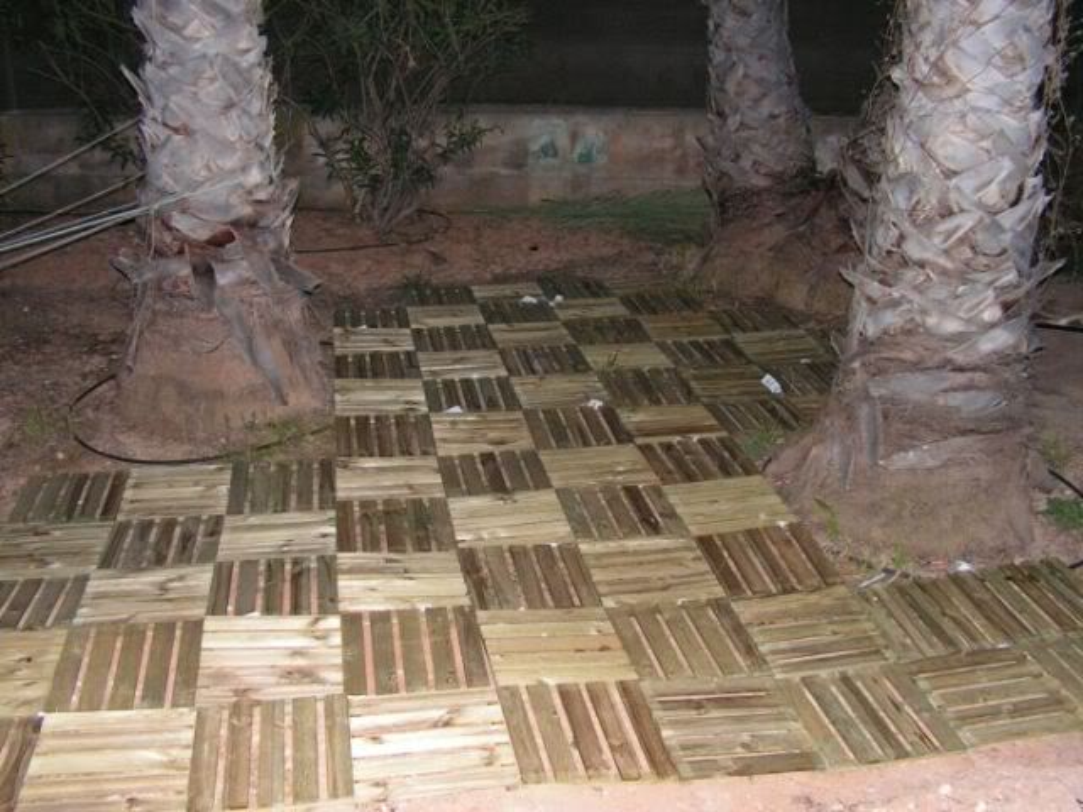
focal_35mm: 36
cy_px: 406
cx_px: 542
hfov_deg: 51.4
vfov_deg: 39.7
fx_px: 1126
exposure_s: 1/40
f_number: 3.2
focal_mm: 6
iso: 200
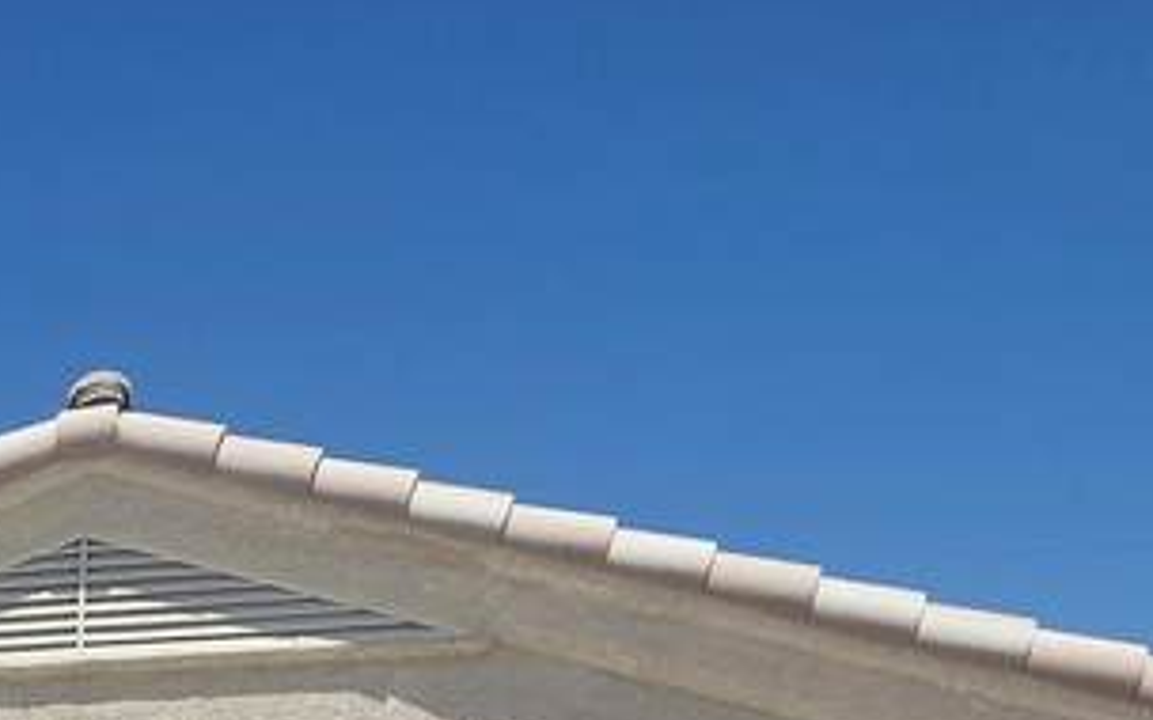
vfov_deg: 17.4
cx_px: -516
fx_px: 1823
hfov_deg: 26.7
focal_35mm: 58
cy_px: 1353
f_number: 1.9
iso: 32
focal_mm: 2.2
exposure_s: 1/3531
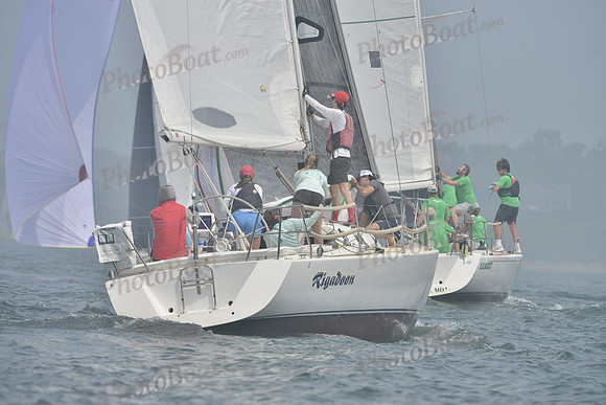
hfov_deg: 6.9
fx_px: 5051
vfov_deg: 4.6
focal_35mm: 300
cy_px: 202
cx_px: 303
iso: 280
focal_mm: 300
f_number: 10
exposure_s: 1/1000
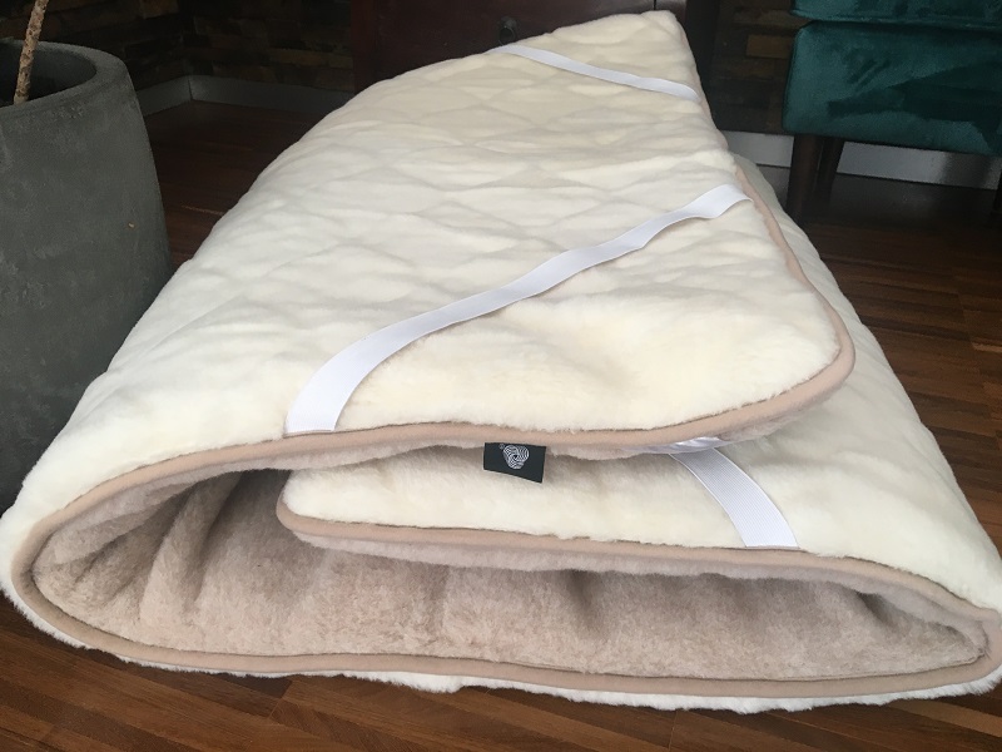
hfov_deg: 61.7
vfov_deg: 48.2
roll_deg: -2.1
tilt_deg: -29.9
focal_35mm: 29
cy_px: 376
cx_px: 501
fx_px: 839
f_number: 2.2
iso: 50
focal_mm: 4.15
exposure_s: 1/33
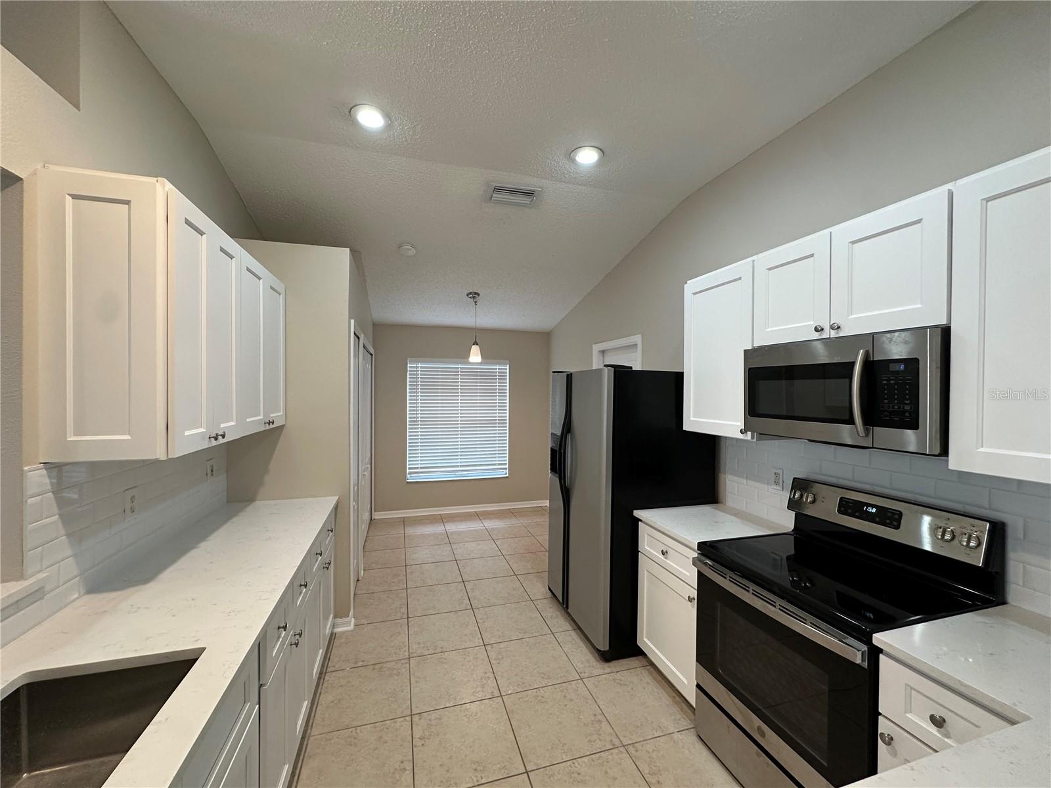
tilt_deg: +0.0
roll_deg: -0.8
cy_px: 394
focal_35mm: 14
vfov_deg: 85.7
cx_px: 526
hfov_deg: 102.1
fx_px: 425
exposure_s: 1/120
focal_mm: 2.22
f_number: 2.2
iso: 200
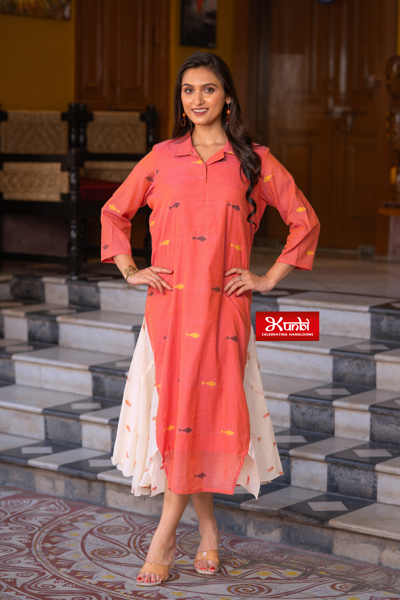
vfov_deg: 23.9
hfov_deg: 16.1
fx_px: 1417
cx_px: 200
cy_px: 300
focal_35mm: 85
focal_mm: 85
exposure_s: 1/200
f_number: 2.8
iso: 200
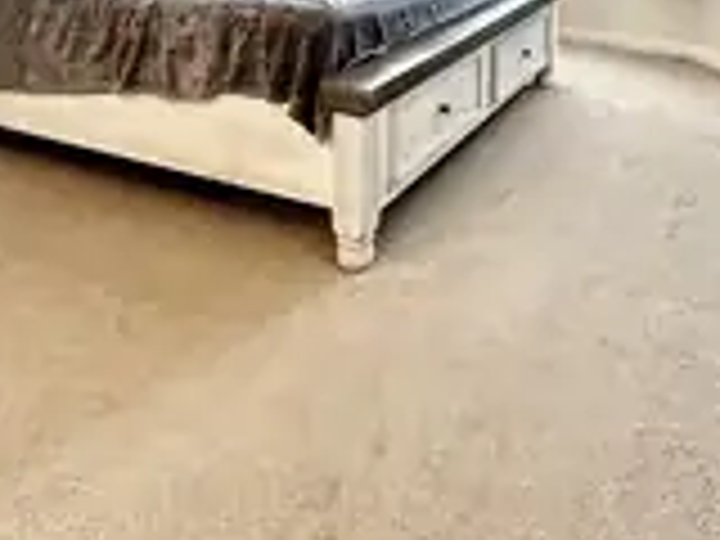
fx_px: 728
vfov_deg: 32.6
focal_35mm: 35
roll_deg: -0.2
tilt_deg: -1.7
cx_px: 428
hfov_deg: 52.3
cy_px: -126
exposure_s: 1/120
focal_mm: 2.22
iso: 200
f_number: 2.2
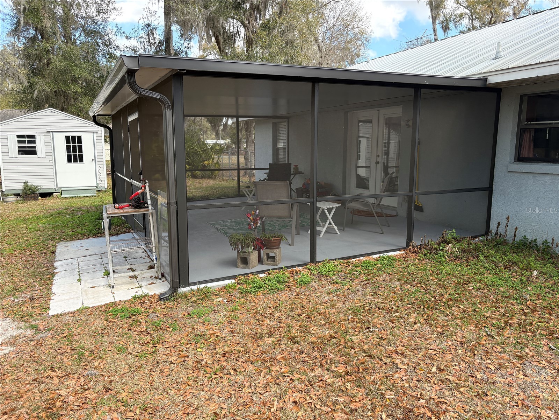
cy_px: 210
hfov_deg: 67.3
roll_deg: +1.4
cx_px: 280
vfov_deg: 53.1
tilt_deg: -8.4
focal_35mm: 26
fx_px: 420
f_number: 1.6
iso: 64
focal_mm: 5.96
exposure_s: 1/708
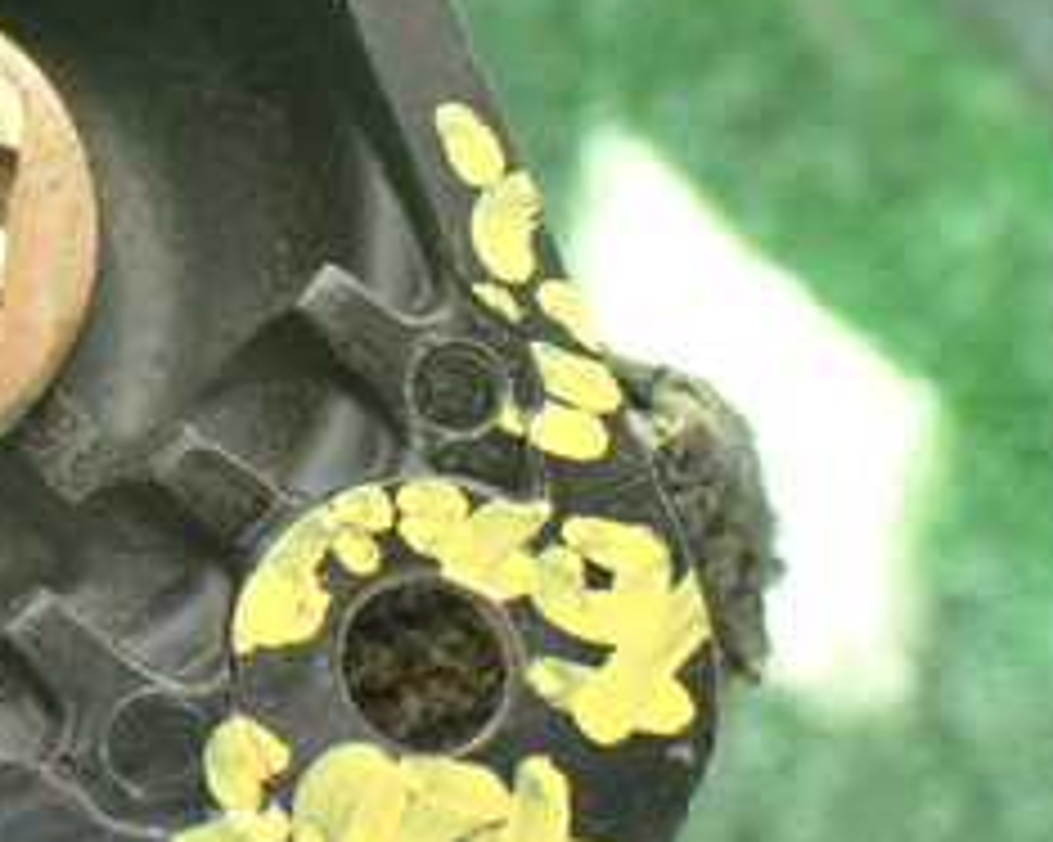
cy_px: 95
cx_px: -194
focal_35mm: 75
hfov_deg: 23.3
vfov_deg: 20.0
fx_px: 2336
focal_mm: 5.4
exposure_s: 1/125
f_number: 2.3
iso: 640
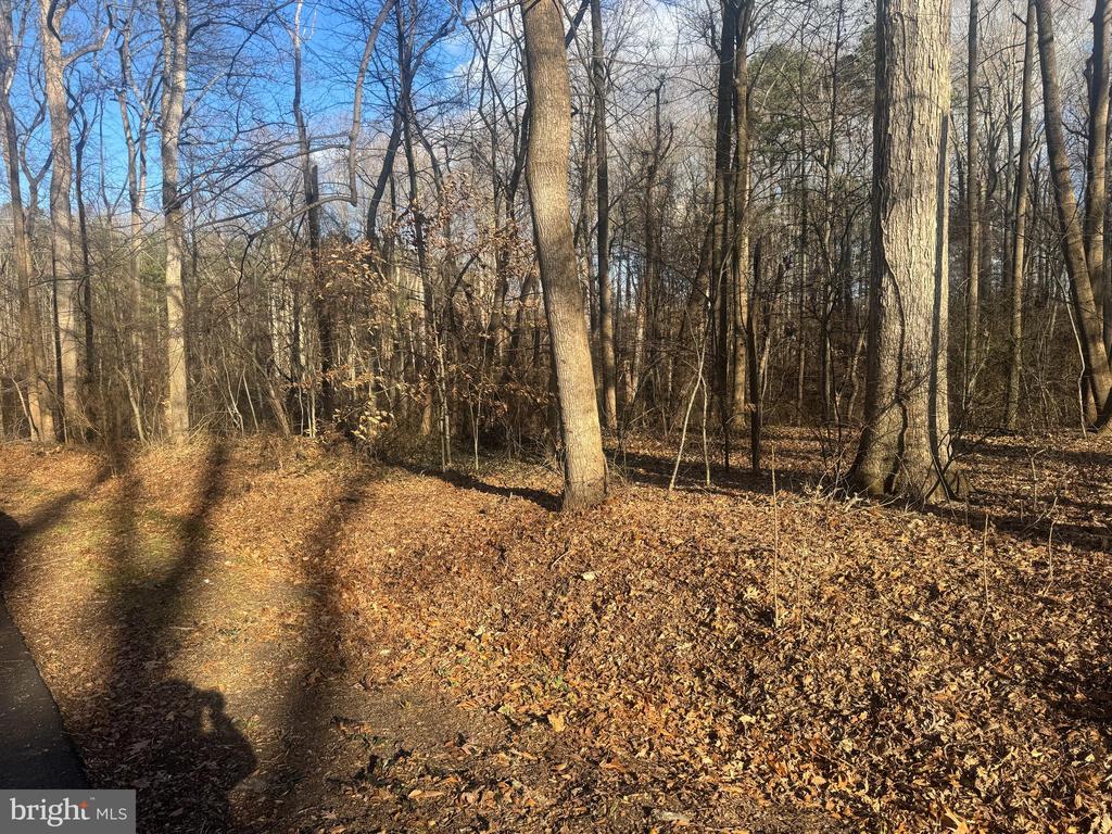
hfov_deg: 71.6
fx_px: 771
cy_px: 417
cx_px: 556
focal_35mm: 24
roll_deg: +0.7
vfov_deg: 56.8
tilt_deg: -4.8
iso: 80
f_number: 1.78
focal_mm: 6.76
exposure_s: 1/1637
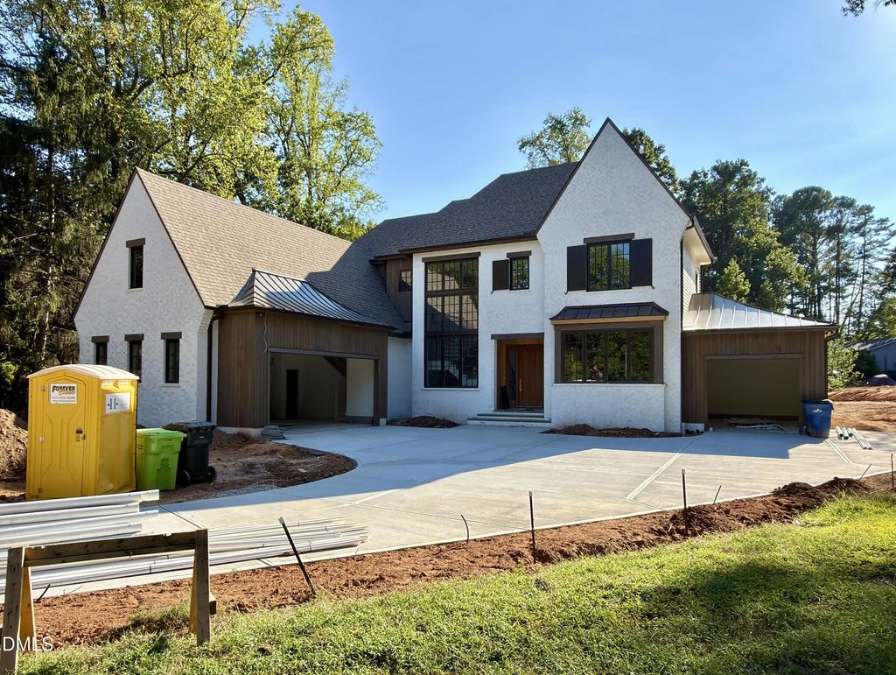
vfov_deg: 61.2
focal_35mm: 22
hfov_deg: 76.3
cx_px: 448
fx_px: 570
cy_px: 338
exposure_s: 1/646
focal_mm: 2.22
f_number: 2.2
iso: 25
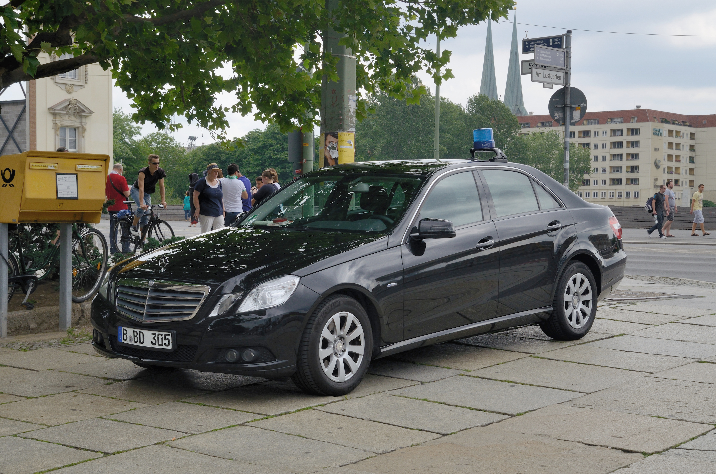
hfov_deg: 33.5
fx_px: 1191
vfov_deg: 22.5
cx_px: 358
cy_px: 237
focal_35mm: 60
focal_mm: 40
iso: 250
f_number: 9
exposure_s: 1/320
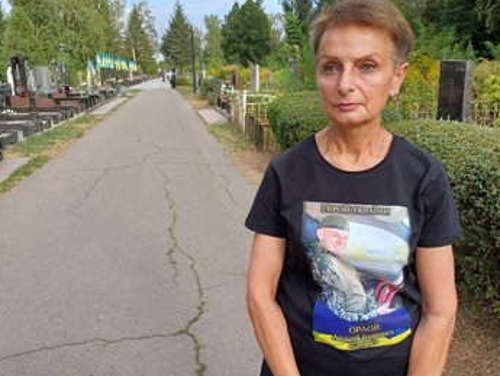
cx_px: 245
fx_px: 419
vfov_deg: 48.1
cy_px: 163
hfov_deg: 61.6
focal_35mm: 29
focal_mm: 4.65
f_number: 1.8
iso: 50
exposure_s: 1/365
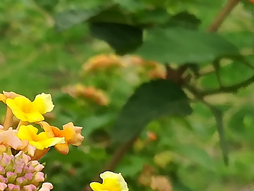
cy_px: 197
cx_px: -39
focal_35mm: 167
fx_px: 1225
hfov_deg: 11.6
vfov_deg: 8.8
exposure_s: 1/348
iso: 50
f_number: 2.2
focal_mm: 3.83
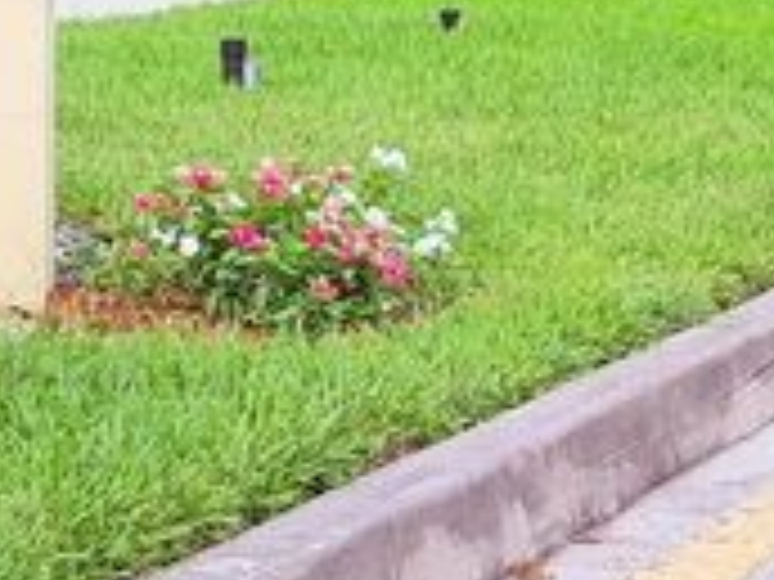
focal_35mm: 179
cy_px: -319
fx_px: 4002
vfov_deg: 8.1
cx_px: -585
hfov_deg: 10.4
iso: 80
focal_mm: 6.76
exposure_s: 1/280
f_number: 1.78
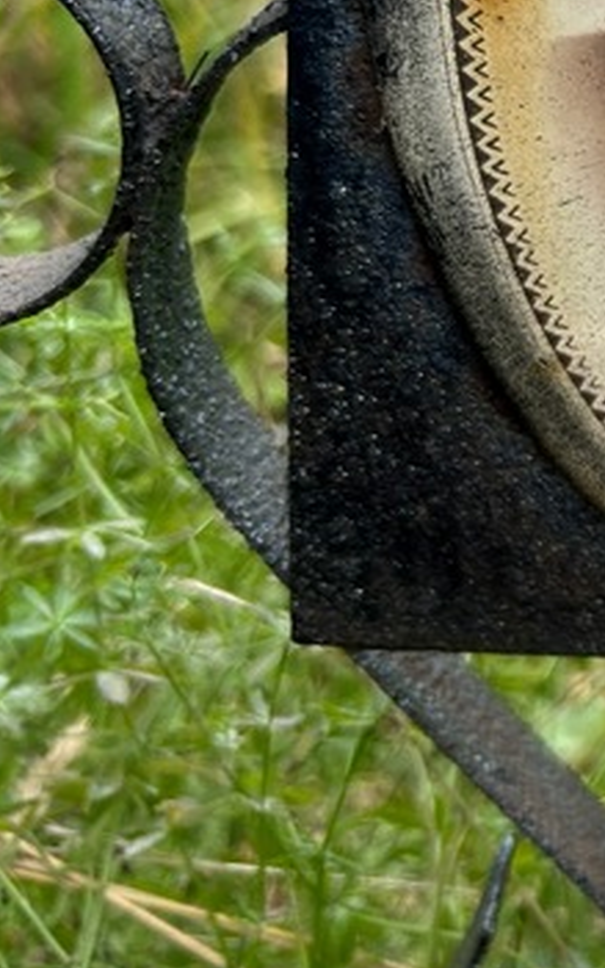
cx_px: 1008
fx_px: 1661
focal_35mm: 63
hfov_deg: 17.6
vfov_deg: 31.9
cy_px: 243
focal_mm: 5.7
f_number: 1.5
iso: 40
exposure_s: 1/217
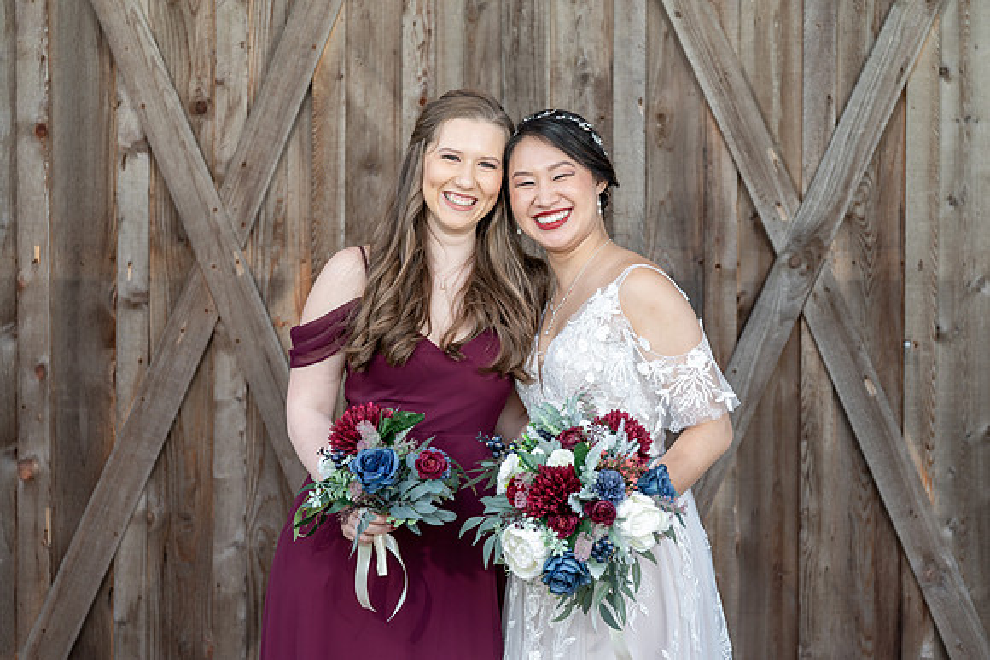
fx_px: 3523
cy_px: 350
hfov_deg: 16.0
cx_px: 525
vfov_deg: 10.7
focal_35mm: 128
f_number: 4
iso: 250
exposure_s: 1/200
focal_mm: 116
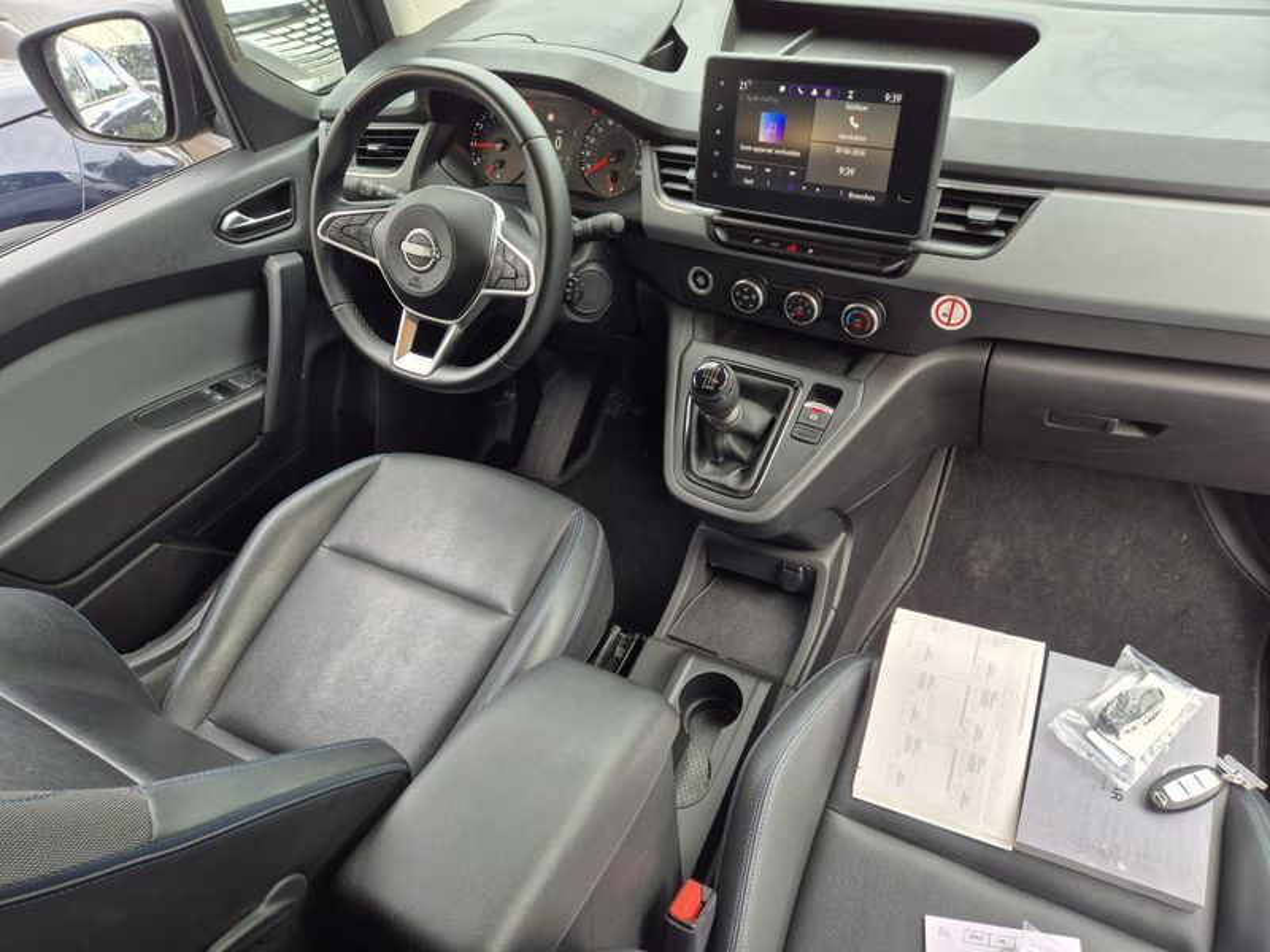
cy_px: 476
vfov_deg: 58.9
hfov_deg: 73.9
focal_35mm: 23
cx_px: 635
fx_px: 844
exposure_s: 1/100
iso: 32
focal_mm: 5.4
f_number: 1.8
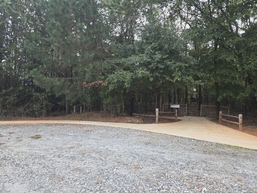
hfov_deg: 73.9
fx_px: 171
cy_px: 96
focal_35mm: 23
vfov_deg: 58.9
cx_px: 128
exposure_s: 1/180
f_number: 1.8
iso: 32
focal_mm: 5.4
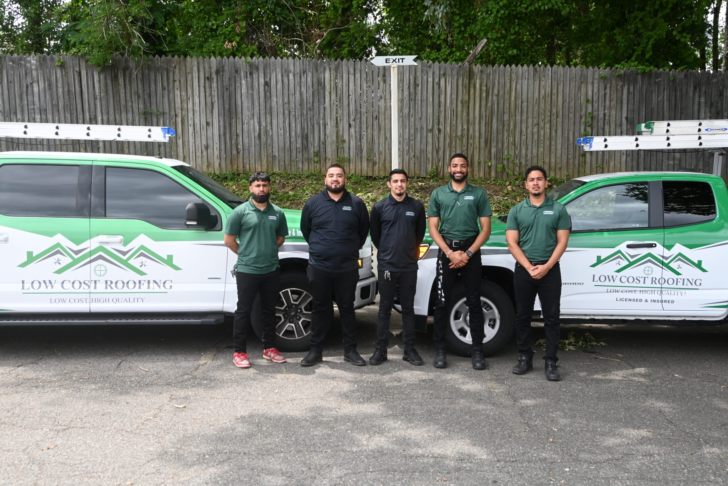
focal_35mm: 38
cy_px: 243
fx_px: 758
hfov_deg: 51.3
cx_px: 364
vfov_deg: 35.5
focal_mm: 25
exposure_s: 1/200
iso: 100
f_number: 5
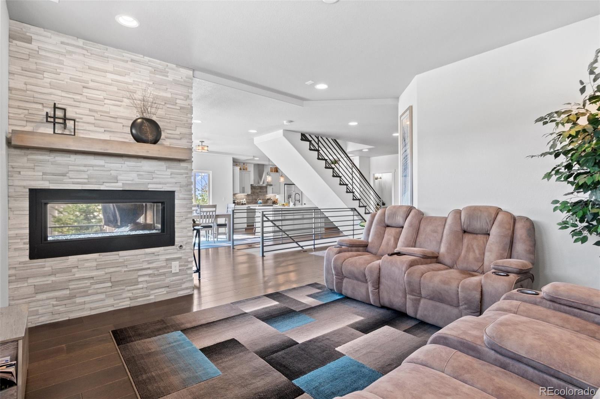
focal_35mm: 17
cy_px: 200
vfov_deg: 70.3
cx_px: 300
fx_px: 283
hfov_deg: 93.3
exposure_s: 1/13
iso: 500
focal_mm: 17
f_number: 8
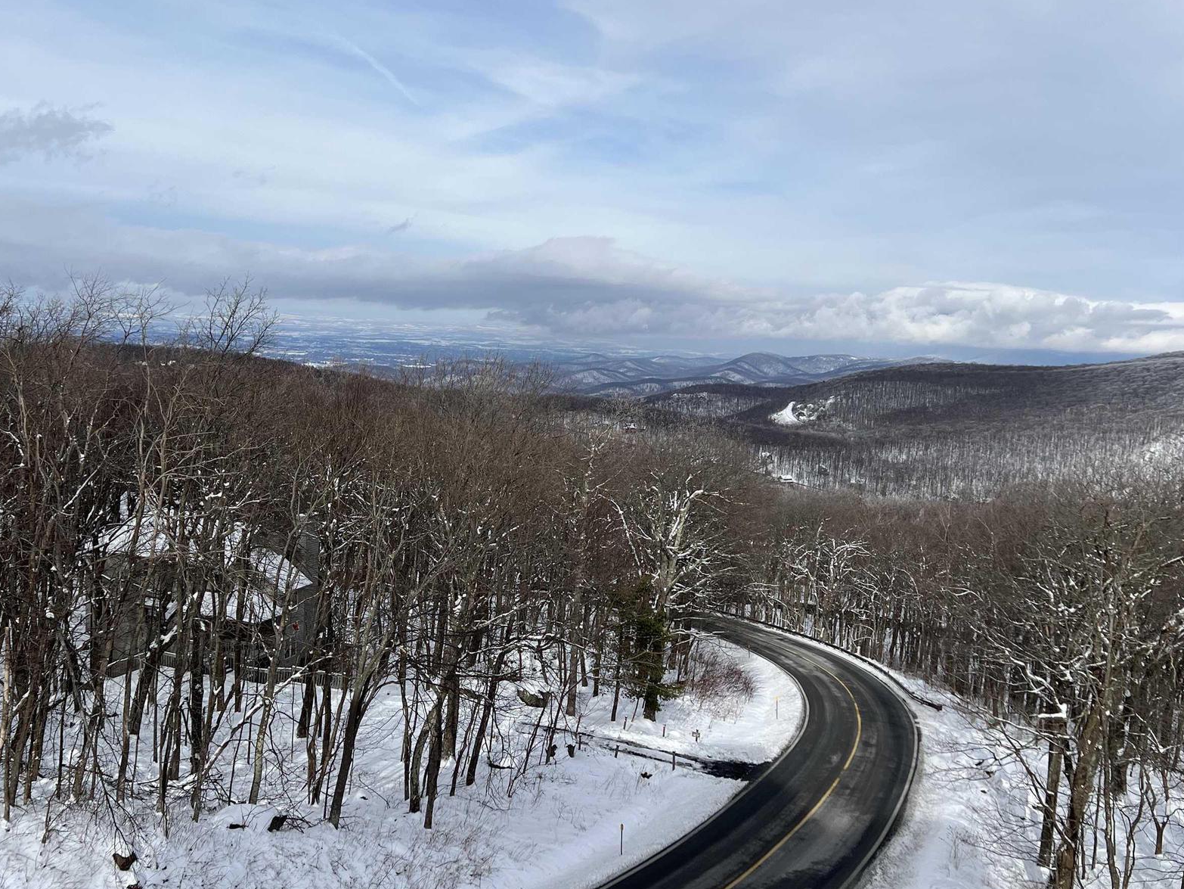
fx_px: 1163
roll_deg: -1.9
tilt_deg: -5.5
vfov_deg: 41.8
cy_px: 409
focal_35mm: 34
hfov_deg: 53.9
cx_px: 613
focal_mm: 5.7
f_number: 1.5
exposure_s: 1/6579
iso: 50
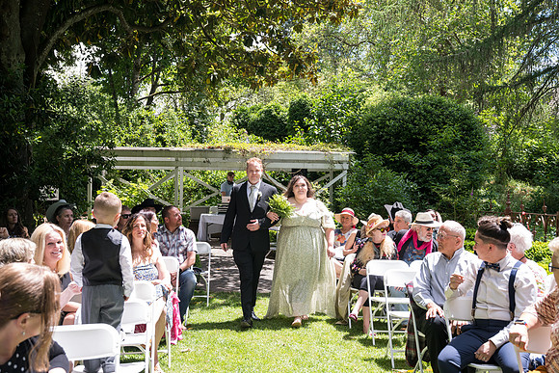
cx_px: 280
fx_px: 683
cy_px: 186
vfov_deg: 30.5
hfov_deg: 44.5
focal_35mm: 44
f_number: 5.6
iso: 400
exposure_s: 1/320
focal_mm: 44
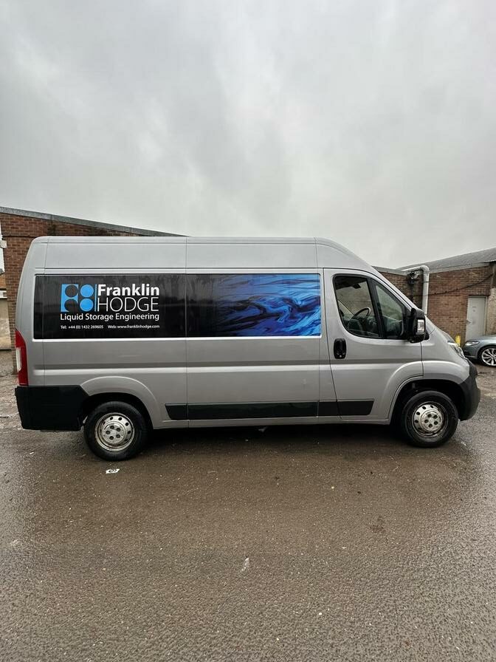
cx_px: 248
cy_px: 331
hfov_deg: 85.7
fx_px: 267
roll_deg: +2.4
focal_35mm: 14
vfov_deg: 102.1
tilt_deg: -4.4
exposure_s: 1/142
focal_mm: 2.22
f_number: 2.2
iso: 40
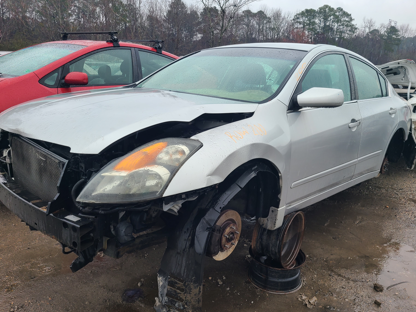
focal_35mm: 29
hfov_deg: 61.6
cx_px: 217
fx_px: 348
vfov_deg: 48.2
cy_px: 164
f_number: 1.8
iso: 40
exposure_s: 1/338
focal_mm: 5.4
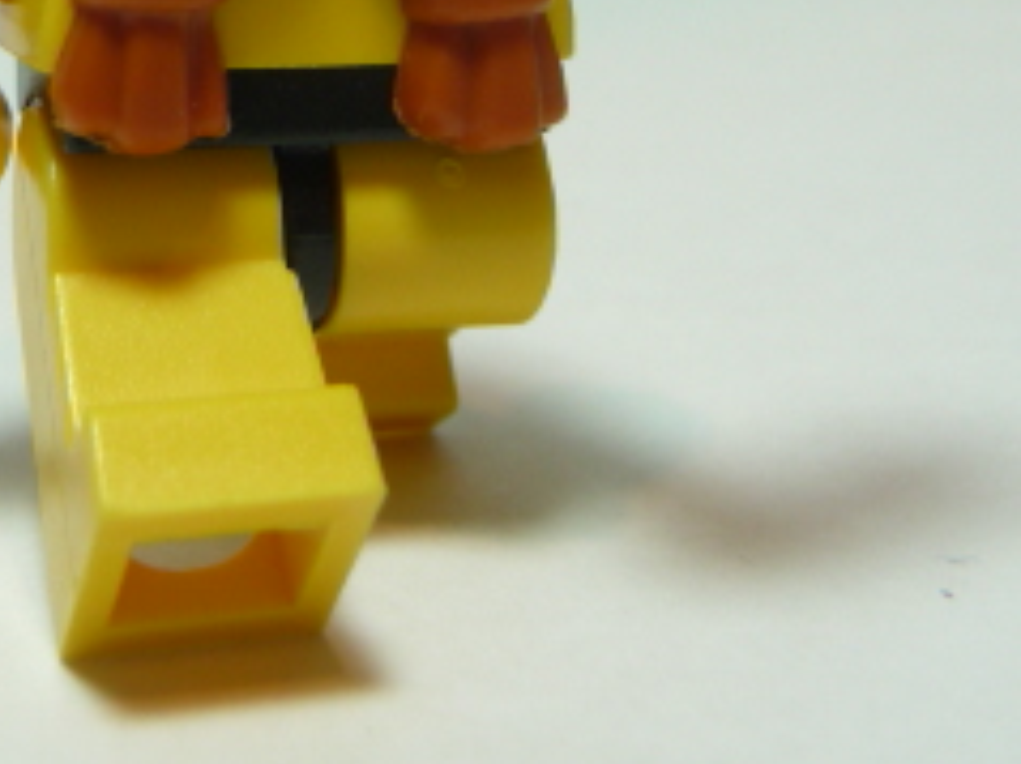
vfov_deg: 18.5
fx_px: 2211
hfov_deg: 25.5
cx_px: 175
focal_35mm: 75
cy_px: -175
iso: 100
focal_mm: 4.7
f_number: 3.3
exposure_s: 1/40
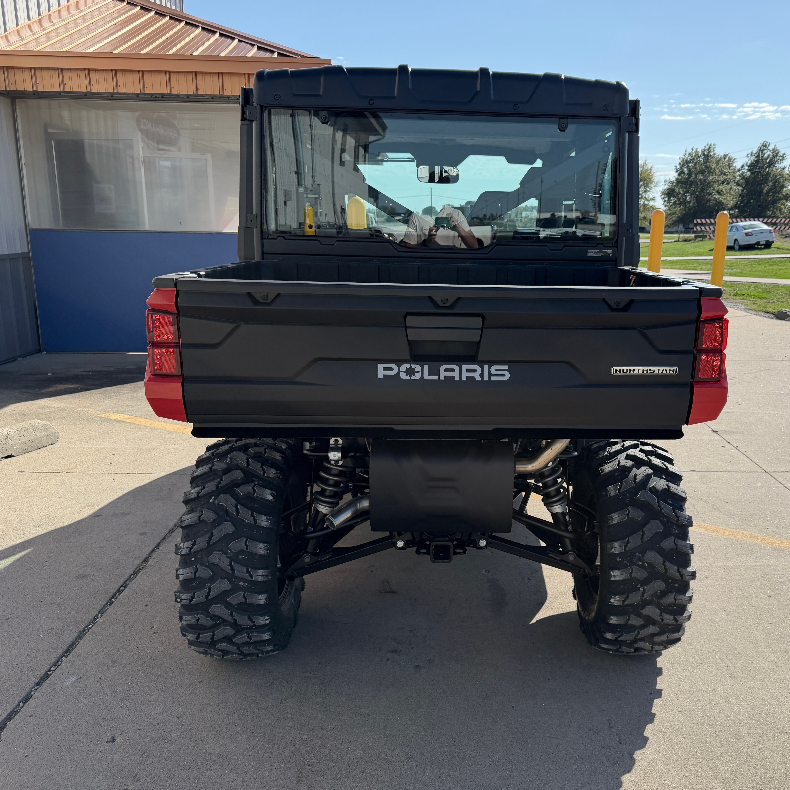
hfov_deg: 55.1
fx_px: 749
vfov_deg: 55.6
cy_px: 386
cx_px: 483
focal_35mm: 29
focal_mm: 6.76
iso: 100
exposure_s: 1/3759
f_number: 1.78
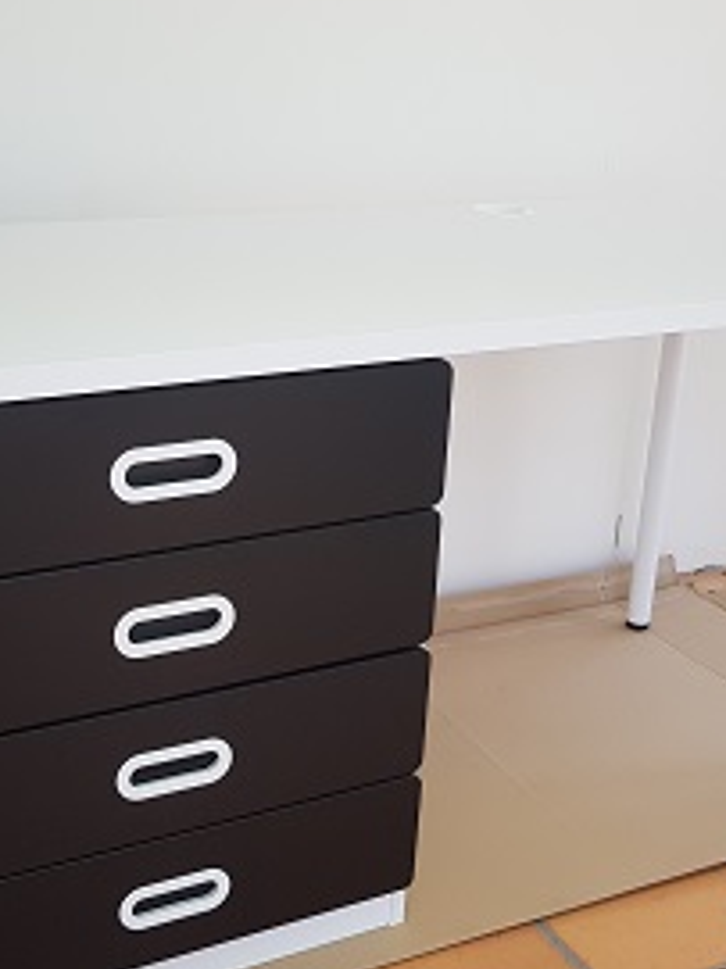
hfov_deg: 30.2
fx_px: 1343
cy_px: 556
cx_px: 343
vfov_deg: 39.6
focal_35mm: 48
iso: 40
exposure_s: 1/105
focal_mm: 4.2
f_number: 1.7
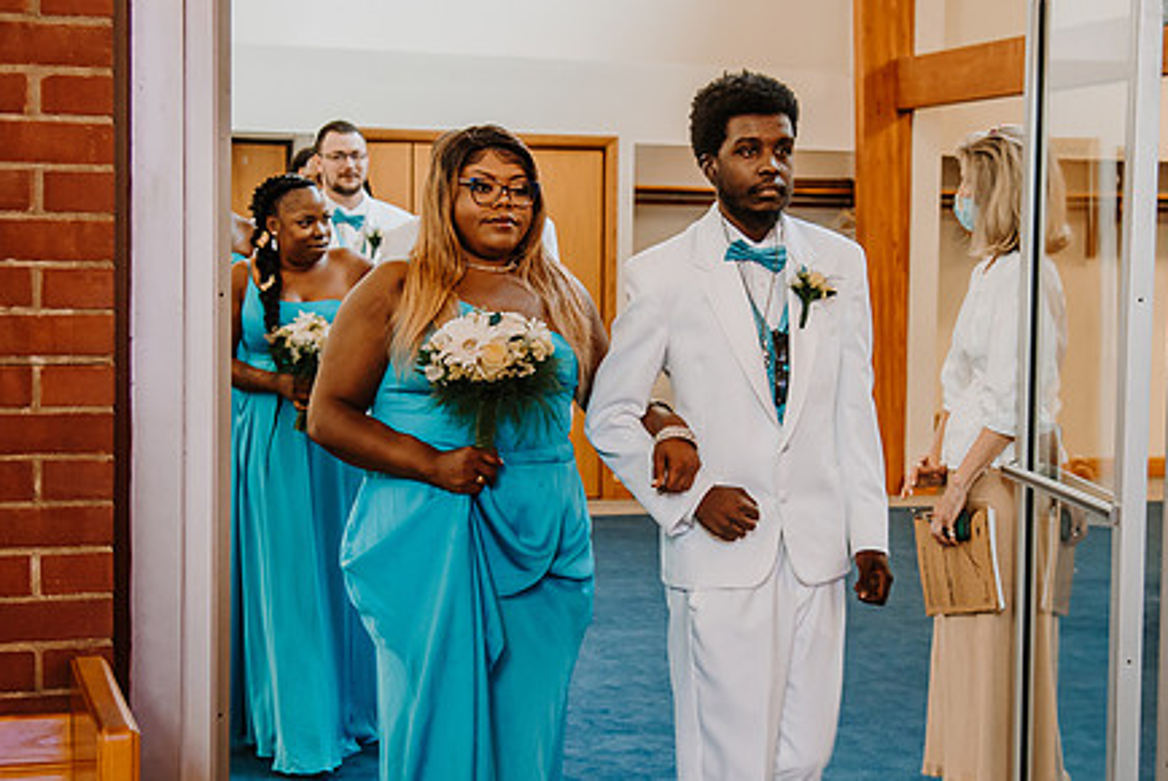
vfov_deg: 20.6
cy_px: 392
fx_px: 2143
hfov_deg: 30.5
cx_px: 633
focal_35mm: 66
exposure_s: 1/60
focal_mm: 38
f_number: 4
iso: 900
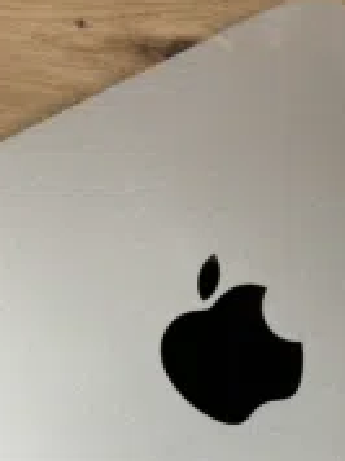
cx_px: 213
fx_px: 1439
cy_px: 363
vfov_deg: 18.1
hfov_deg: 13.7
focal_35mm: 108
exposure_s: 1/50
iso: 80
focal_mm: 6.76
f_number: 1.78
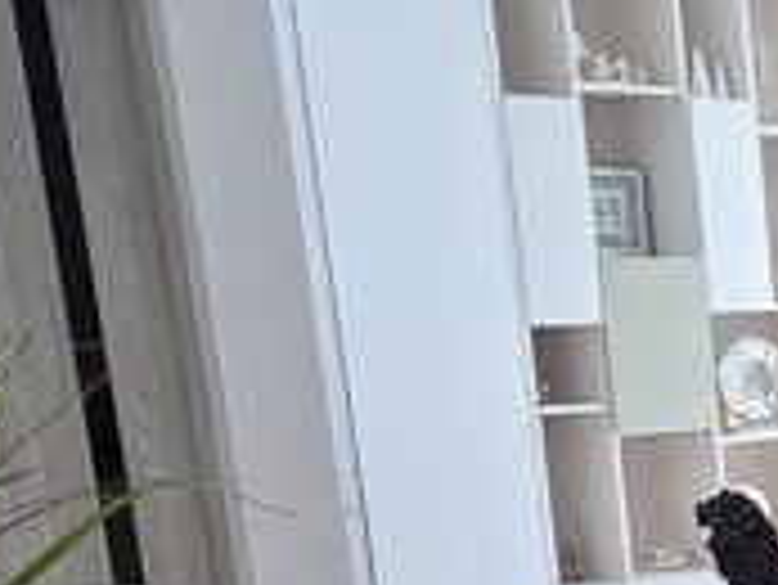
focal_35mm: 77
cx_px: 1376
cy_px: 752
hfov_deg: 19.4
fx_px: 1732
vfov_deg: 18.0
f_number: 2.2
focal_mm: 2.2
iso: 200
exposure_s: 1/100
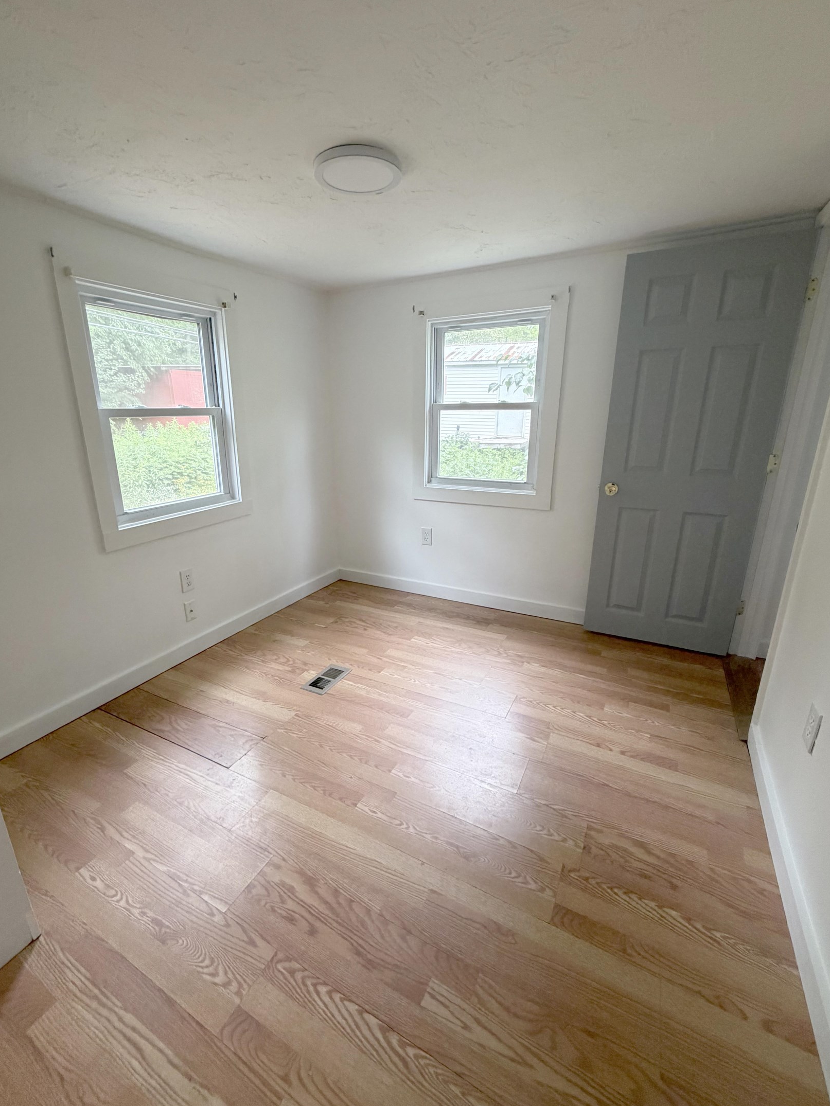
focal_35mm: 15
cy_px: 550
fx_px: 479
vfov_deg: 98.2
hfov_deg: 81.7
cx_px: 391
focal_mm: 2.22
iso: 320
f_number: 2.2
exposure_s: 1/91
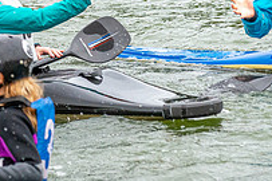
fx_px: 5534
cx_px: 2
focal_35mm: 733
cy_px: -33
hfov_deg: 2.8
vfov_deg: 1.9
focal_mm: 200
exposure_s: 1/3200
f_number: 4.5
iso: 2500
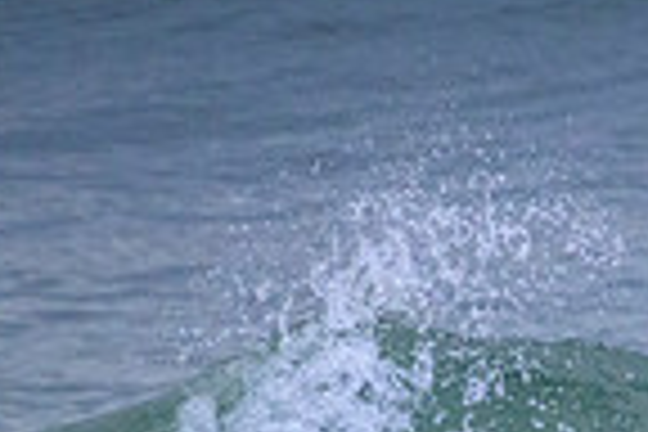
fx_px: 58099
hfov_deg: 0.6
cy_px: 587
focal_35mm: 3228
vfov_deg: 0.4
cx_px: 1202
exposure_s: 1/2000
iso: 5600
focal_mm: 800
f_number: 11
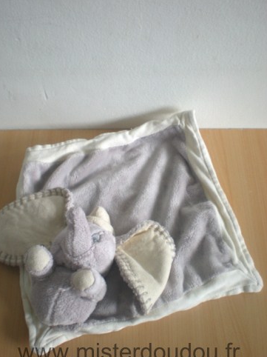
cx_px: 128
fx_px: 422
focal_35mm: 41
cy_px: 174
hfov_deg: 35.1
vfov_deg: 45.8
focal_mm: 6.3
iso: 102
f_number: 3.1
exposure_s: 1/60.2
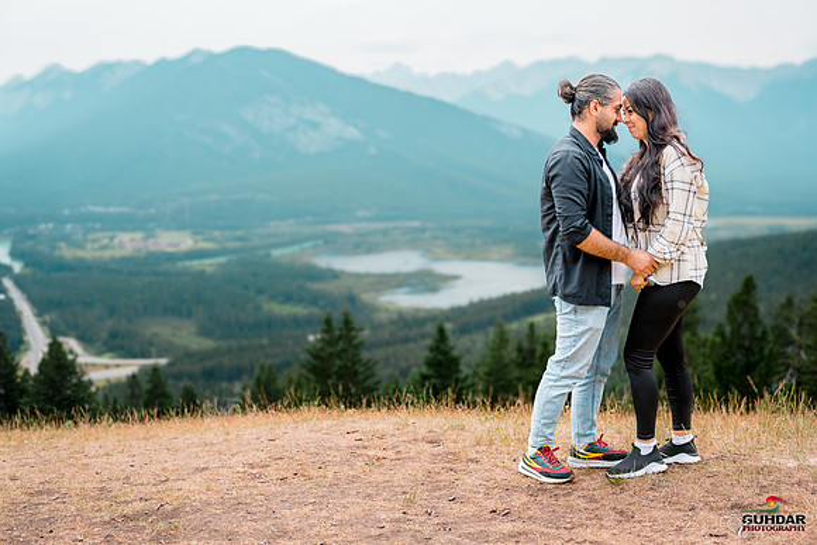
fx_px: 794
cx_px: 408
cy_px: 272
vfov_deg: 37.9
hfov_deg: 54.4
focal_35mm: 35
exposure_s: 1/2500
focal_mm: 35
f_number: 2.8
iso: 200
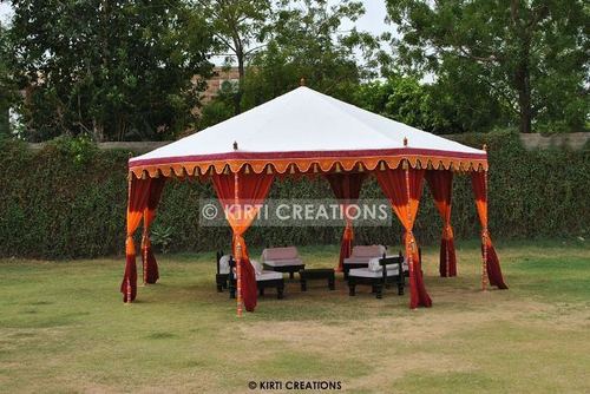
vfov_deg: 29.9
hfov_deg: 43.6
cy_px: 197
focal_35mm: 45
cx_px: 295
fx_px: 738
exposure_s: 1/250
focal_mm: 30
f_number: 8
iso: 100
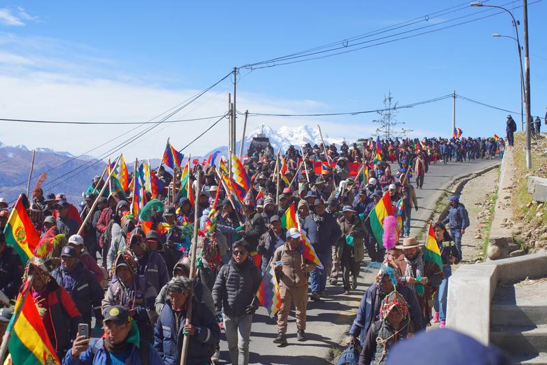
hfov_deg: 28.8
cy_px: 182
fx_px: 1063
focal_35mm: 70
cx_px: 274
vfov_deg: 19.4
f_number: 9
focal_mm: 70
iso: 640
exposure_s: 1/800
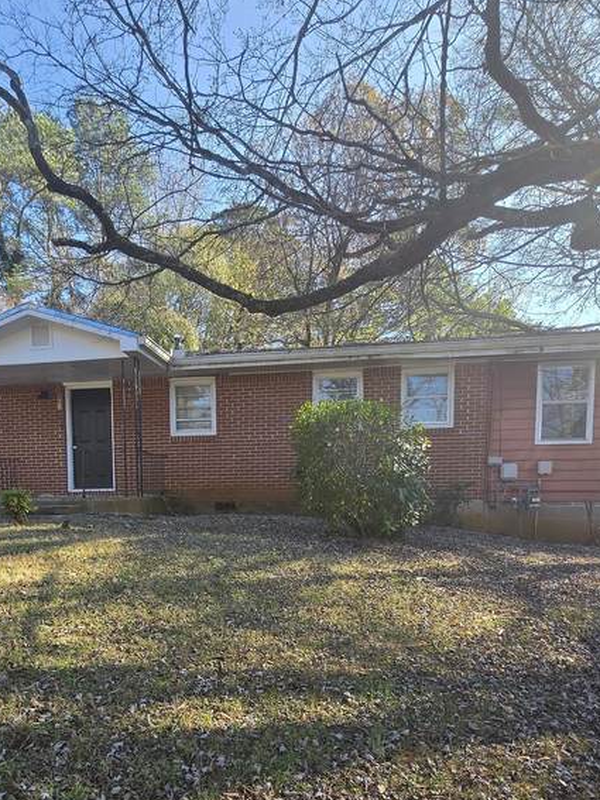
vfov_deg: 74.0
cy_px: 535
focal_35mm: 22
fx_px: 509
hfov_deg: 60.2
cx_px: 222
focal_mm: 1.7
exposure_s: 1/255
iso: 25
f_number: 2.2
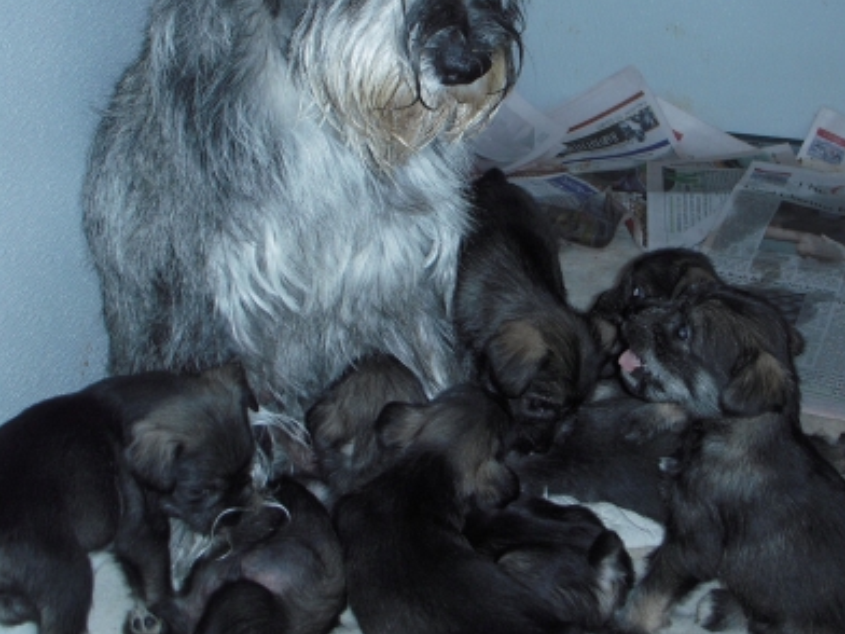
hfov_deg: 31.0
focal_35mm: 62
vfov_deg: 23.6
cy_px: 229
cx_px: 550
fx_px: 1513
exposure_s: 1/30
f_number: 3.3
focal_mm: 6.3
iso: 100
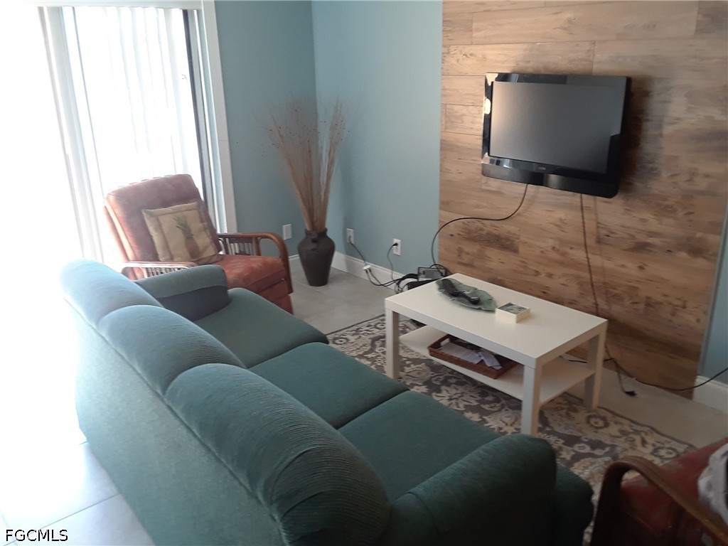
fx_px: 631
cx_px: 364
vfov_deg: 46.8
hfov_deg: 60.0
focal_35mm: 30
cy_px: 273
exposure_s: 1/30
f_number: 1.9
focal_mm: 2.47
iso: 80
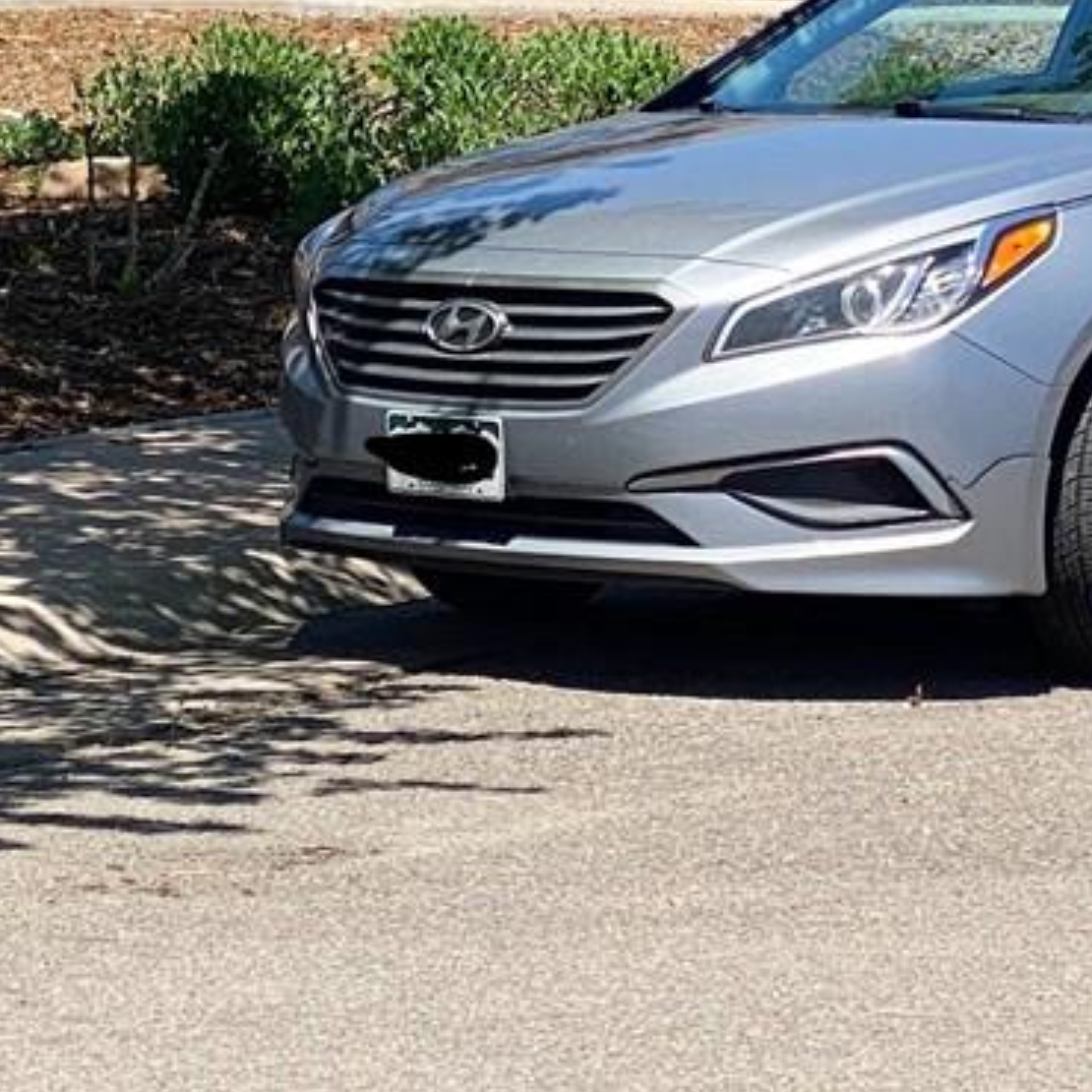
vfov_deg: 8.7
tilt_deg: +0.3
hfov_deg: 8.6
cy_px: -251
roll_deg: -1.8
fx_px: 7102
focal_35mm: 199
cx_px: -387
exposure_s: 1/1089
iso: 20
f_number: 2
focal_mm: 6
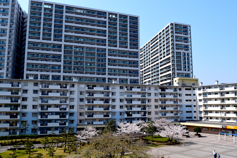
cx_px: 118
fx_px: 217
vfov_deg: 40.0
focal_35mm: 33
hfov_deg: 57.2
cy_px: 79
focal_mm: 22
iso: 400
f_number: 11
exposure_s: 1/500
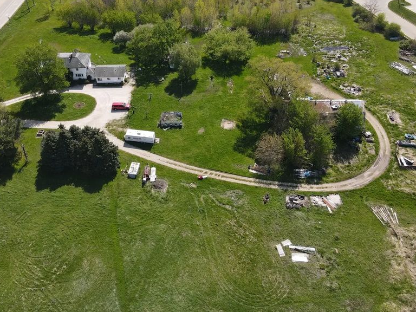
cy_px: 114
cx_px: 177
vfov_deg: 43.8
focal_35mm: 32
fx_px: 385
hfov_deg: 56.6
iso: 100
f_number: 2.8
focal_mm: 4.5
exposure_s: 1/500
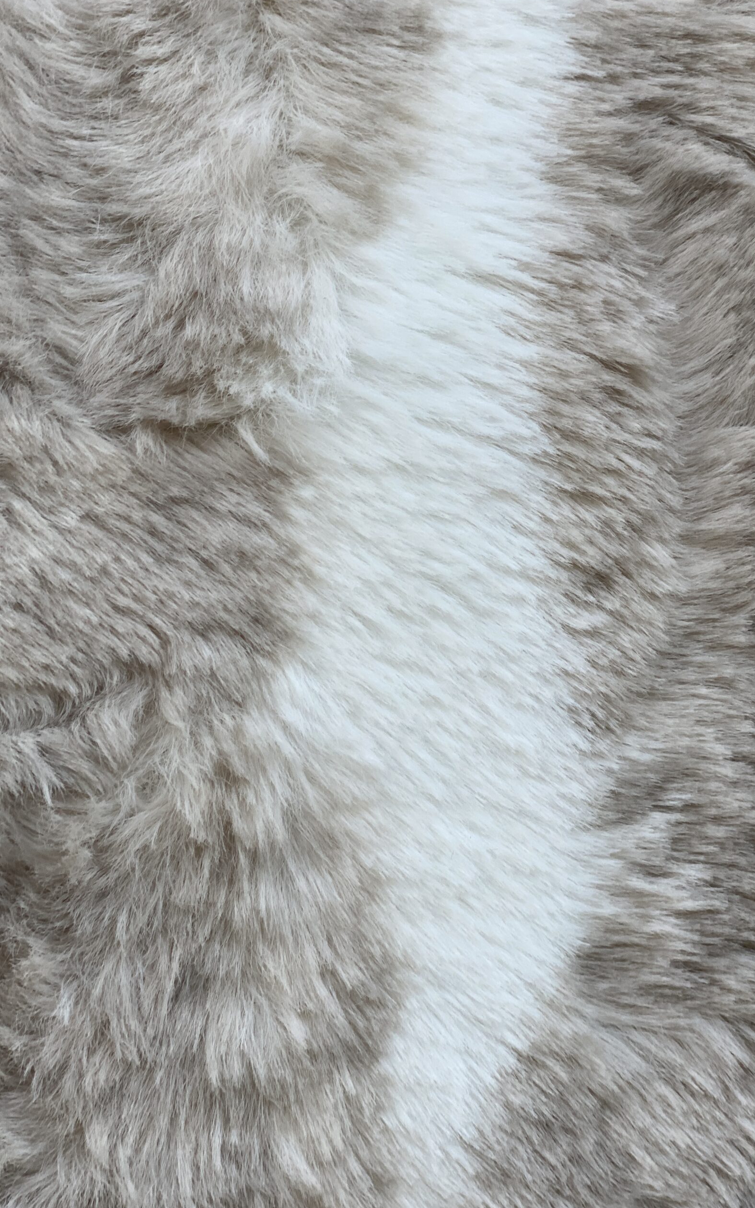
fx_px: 1844
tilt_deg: -28.4
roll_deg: -2.9
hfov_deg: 23.1
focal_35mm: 56
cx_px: 353
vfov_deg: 36.3
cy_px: 602
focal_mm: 6
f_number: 2
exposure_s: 1/122
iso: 64
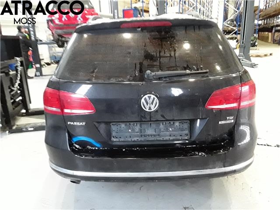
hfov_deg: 63.4
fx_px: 226
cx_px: 140
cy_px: 105
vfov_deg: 49.7
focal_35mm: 28
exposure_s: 1/20
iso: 500
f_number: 1.9
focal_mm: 2.91
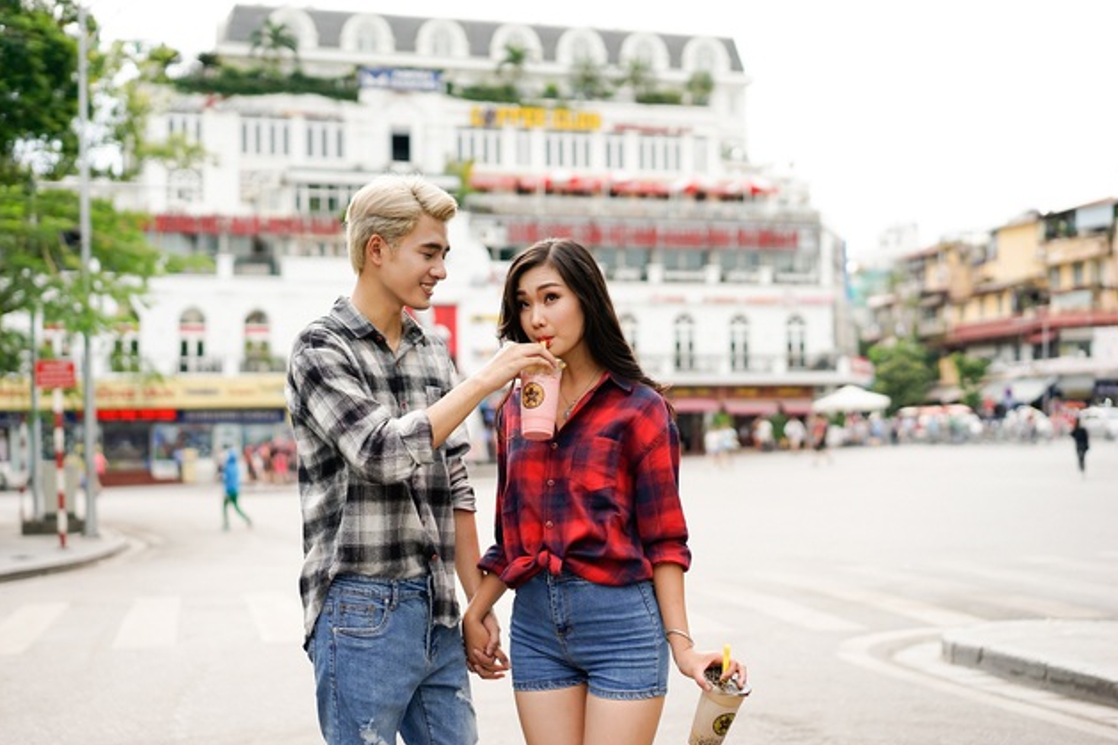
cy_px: 378
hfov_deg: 35.6
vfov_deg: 24.2
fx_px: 1739
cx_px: 567
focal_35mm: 56
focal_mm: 55
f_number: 2.5
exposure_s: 1/3200
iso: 500
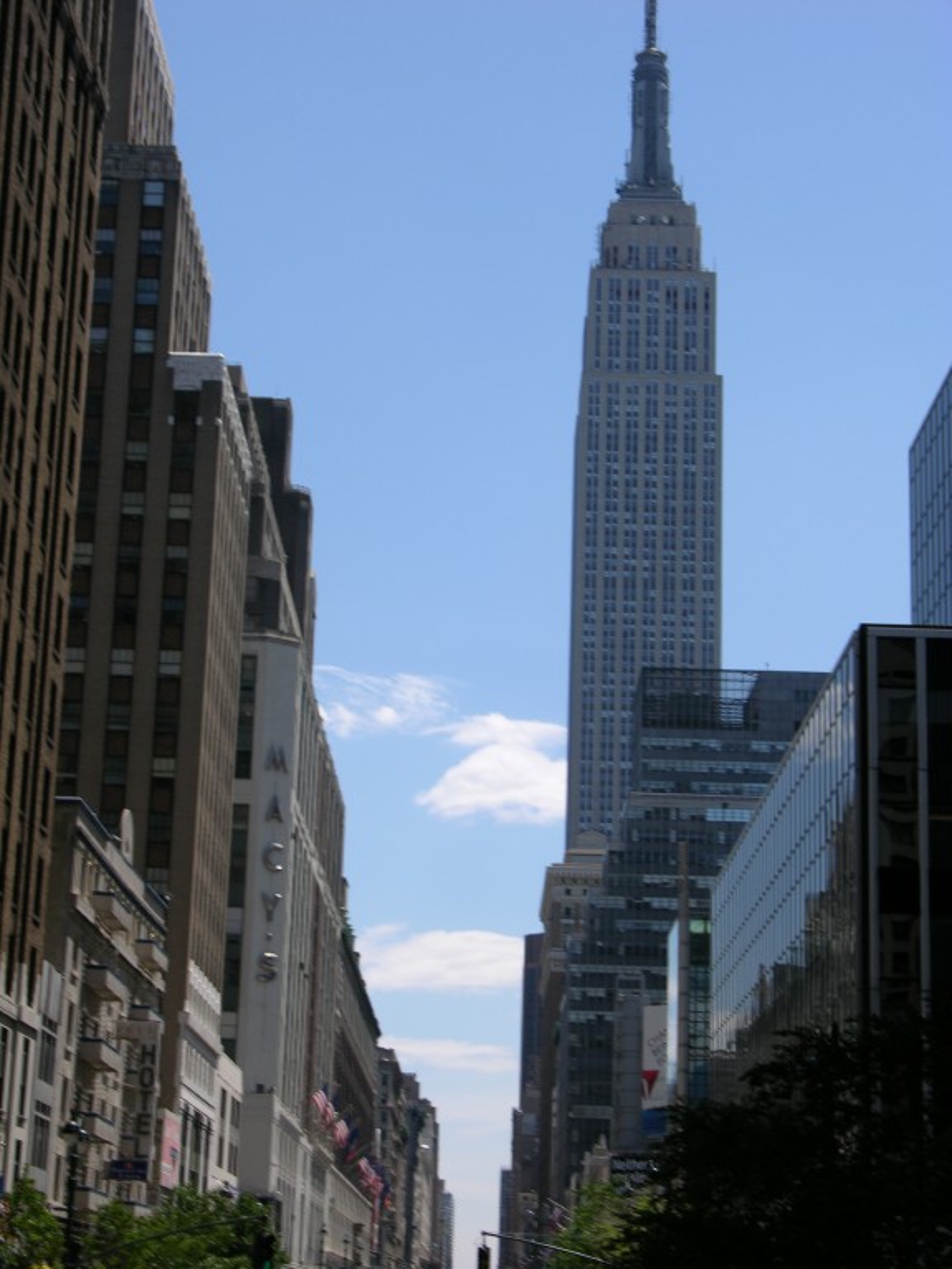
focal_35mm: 70
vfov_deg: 27.8
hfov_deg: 21.0
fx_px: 2567
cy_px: 634
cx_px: 476
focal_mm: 17.8
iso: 50
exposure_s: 1/273
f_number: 5.9
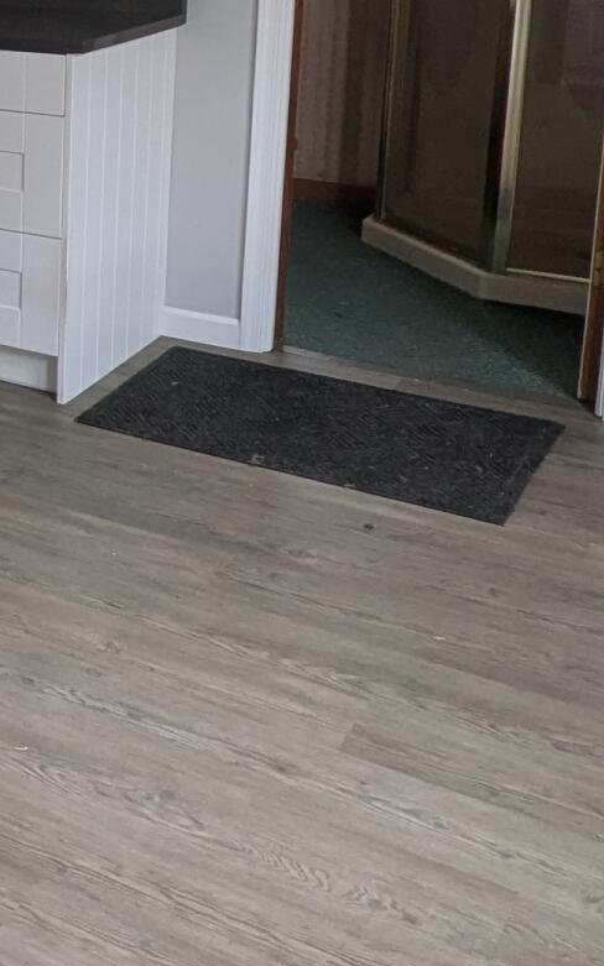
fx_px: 1502
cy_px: 145
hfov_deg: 19.4
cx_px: -342
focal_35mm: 57
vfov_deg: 34.2
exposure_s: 1/120
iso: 107
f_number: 2.2
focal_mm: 1.83
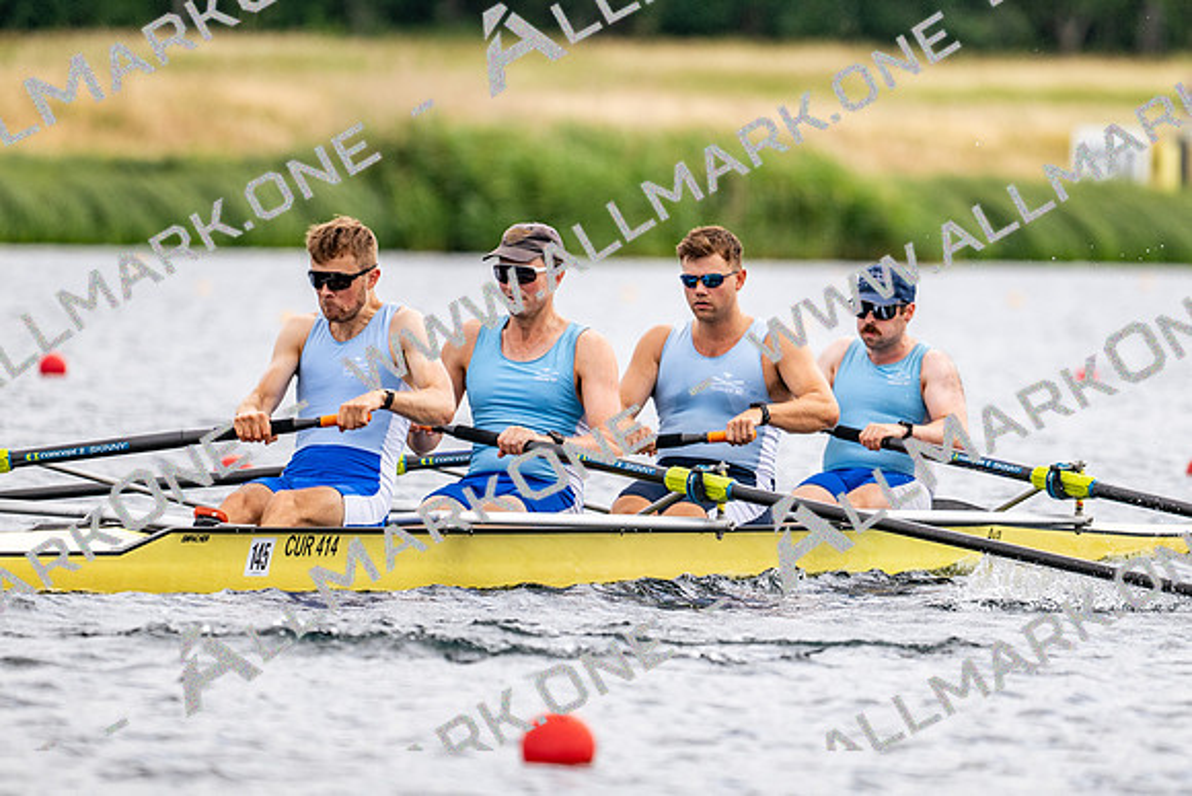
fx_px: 19881
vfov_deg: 2.3
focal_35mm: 600
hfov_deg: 3.4
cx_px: 596
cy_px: 398
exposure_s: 1/2500
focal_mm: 400
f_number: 4.5
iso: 280
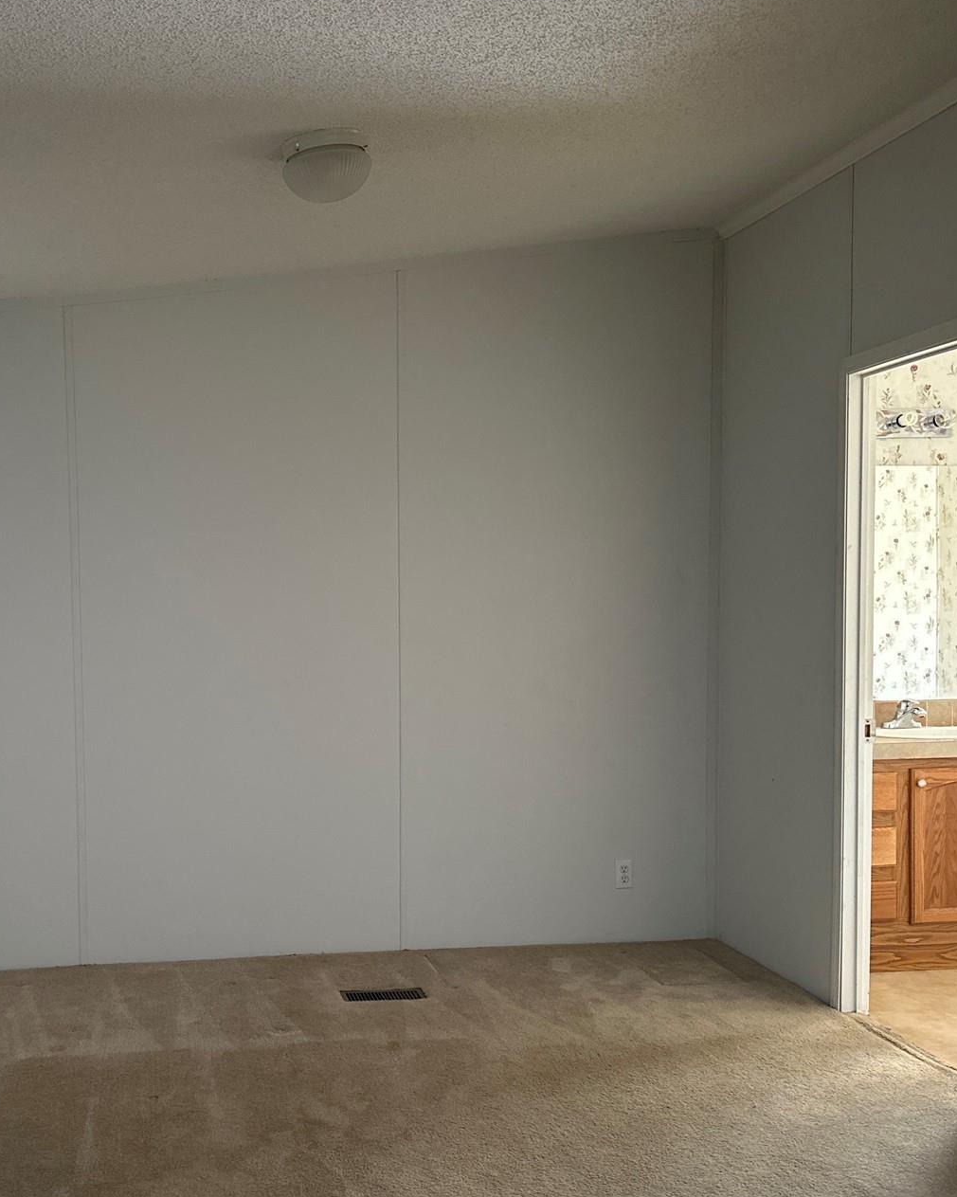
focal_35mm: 38
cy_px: 668
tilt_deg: -3.1
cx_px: 295
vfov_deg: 47.8
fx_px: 1346
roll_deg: +0.3
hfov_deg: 38.6
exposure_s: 1/60
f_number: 1.78
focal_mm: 6.86
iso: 400
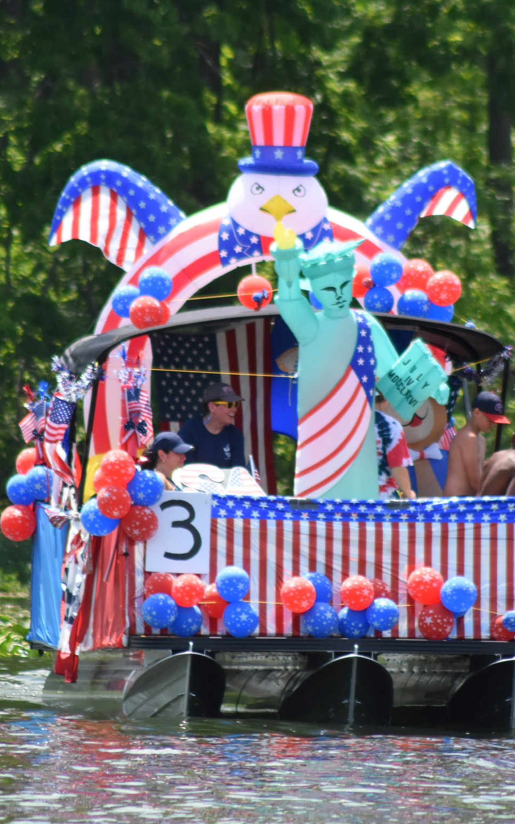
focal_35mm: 689
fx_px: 15470
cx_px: 264
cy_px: 412
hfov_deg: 1.9
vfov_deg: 3.1
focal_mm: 300
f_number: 6.3
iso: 800
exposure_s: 1/2500
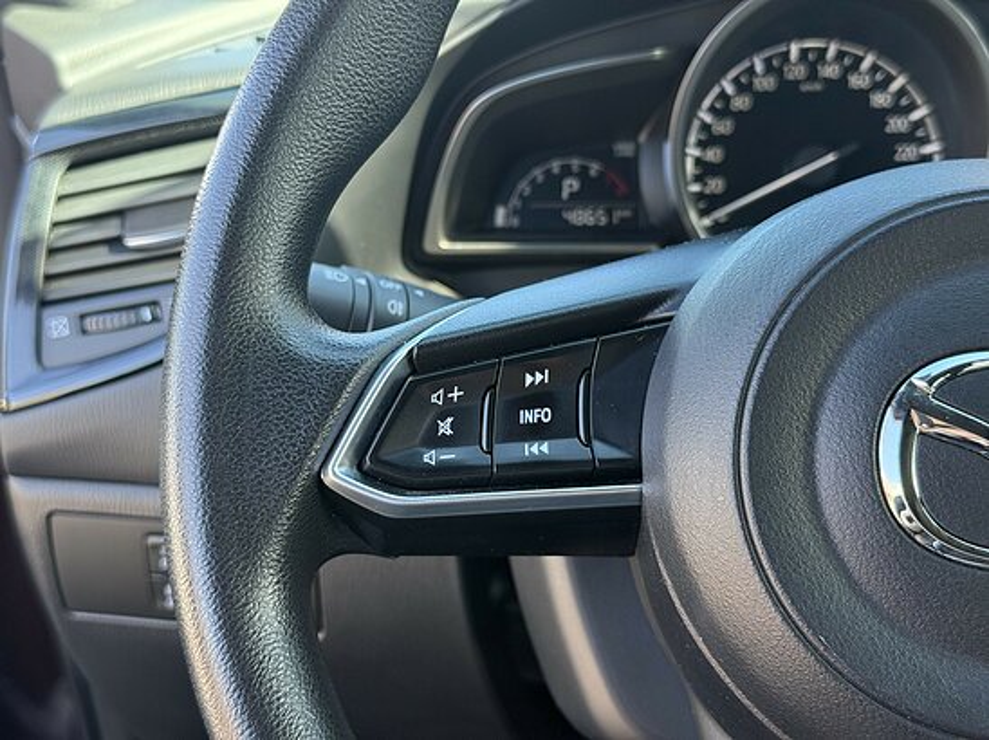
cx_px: 494
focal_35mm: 48
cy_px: 370
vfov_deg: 30.2
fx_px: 1370
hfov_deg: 39.7
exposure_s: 1/133
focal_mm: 6.76
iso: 125
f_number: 1.78
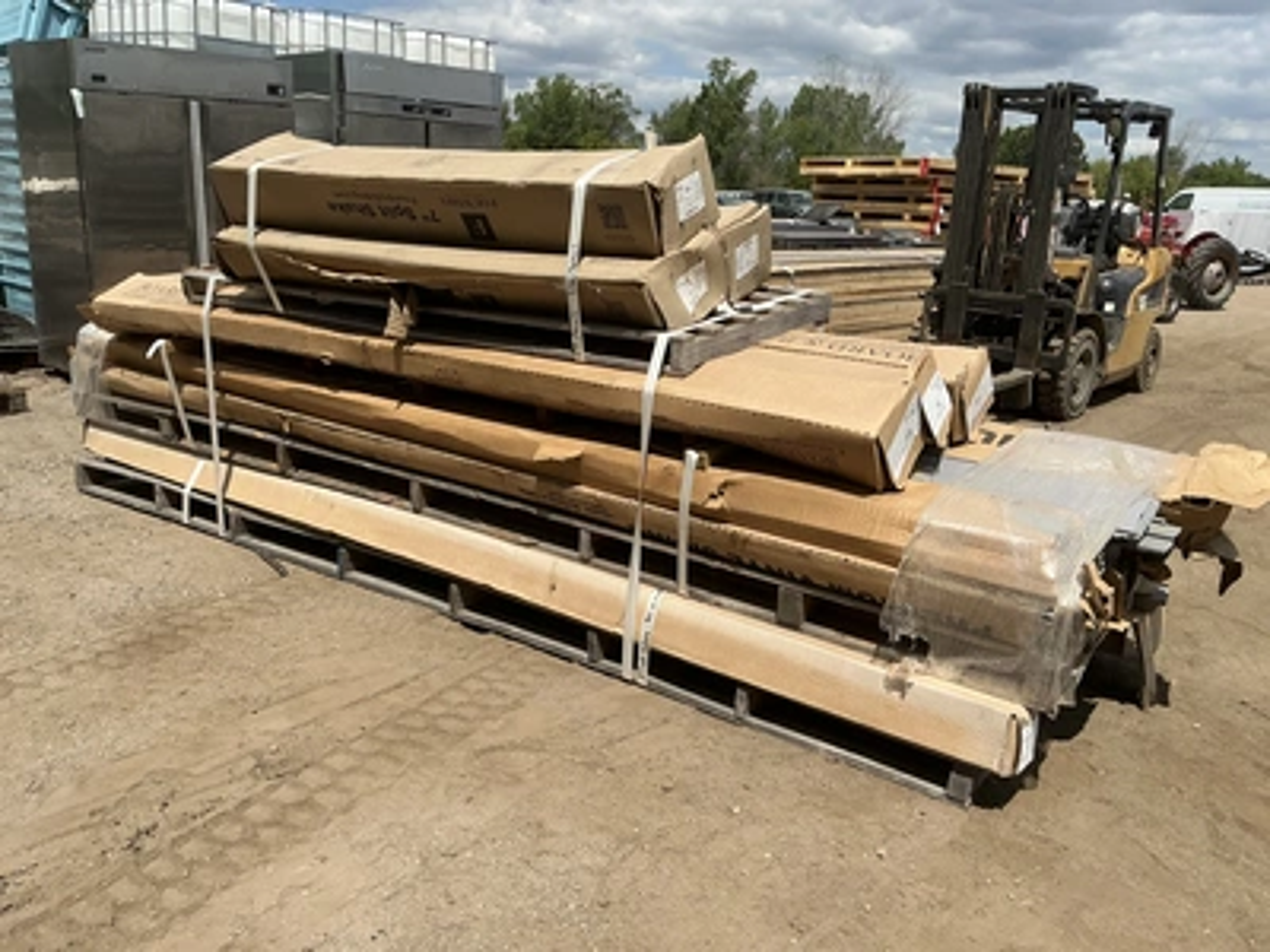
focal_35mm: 28
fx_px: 1027
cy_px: 476
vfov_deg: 49.7
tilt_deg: -11.8
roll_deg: -2.1
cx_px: 635
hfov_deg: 63.4
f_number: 1.8
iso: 25
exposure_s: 1/2801
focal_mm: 3
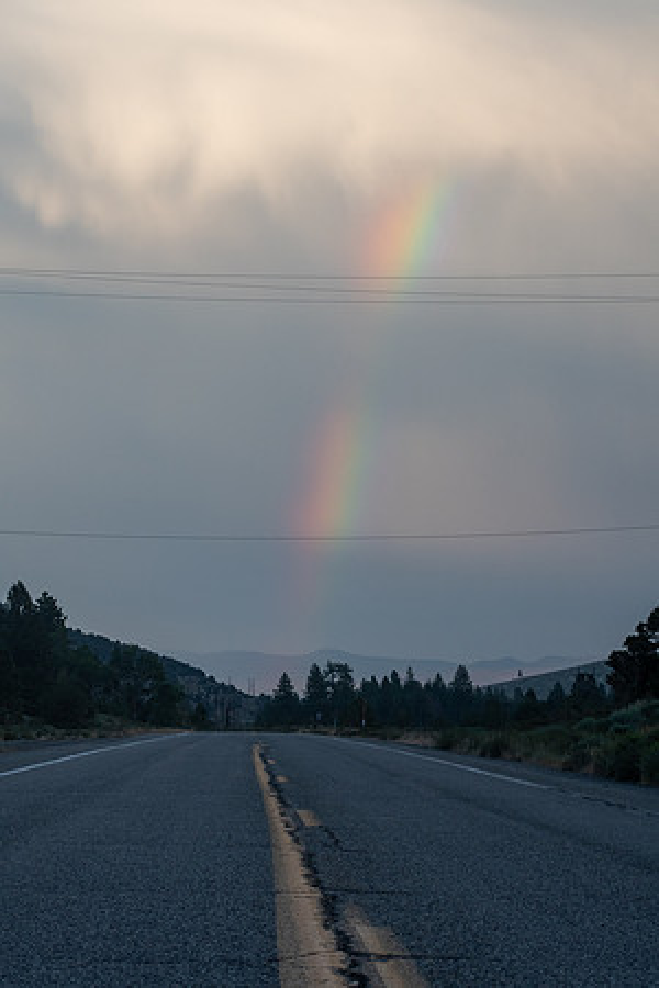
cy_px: 494
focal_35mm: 105
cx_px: 330
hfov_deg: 13.0
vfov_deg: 19.5
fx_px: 2883
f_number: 10
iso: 400
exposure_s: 1/400
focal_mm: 70
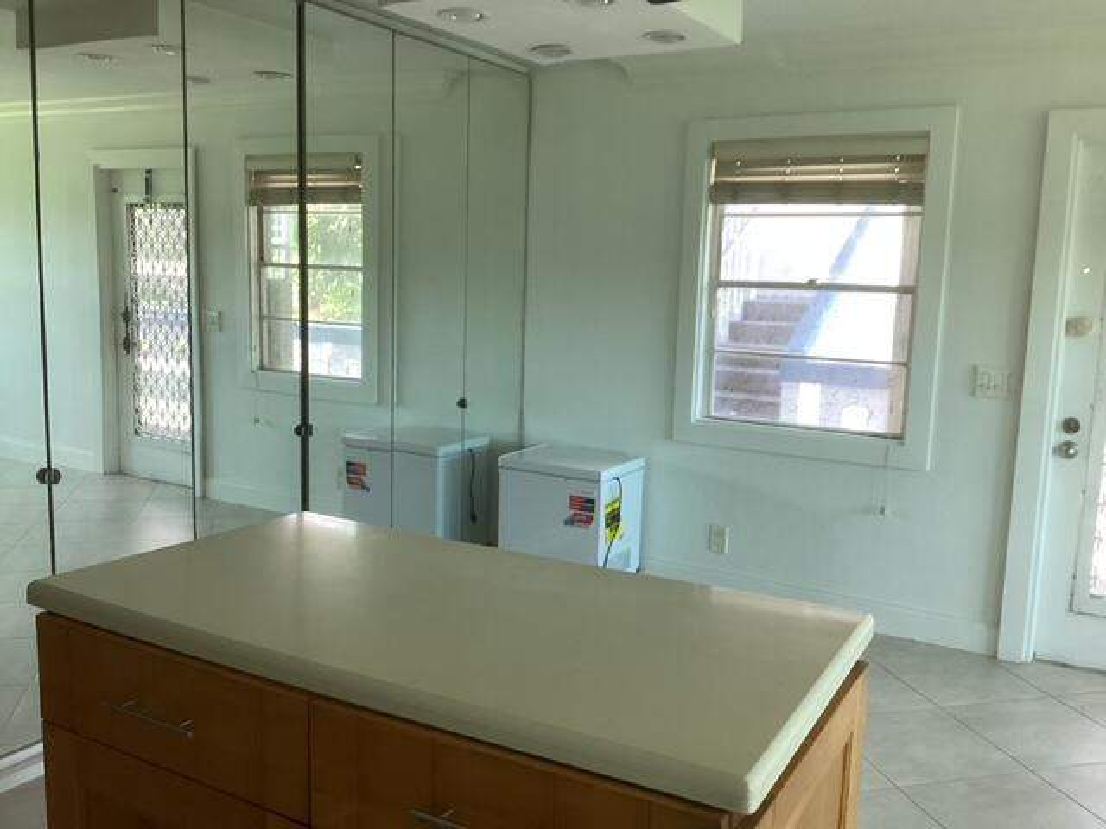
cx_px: 553
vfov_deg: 45.4
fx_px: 990
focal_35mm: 31
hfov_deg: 58.4
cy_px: 414
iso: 125
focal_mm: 3.3
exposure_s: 1/60
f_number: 2.4
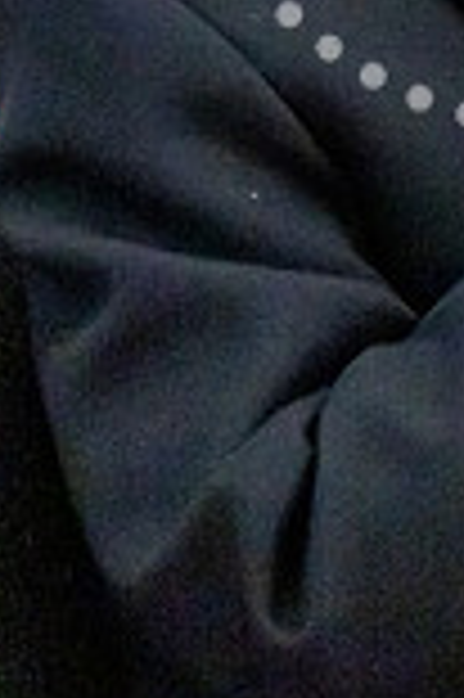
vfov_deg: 2.5
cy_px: -288
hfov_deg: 1.7
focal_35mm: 828
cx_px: 572
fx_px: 16043
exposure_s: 1/125
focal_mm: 190.3
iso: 6400
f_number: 5.6
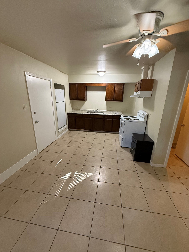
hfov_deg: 85.7
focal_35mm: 14
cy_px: 126
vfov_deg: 102.1
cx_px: 94
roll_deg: -1.8
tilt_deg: -16.2
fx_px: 102
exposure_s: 1/60
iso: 320
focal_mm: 2.22
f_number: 2.2
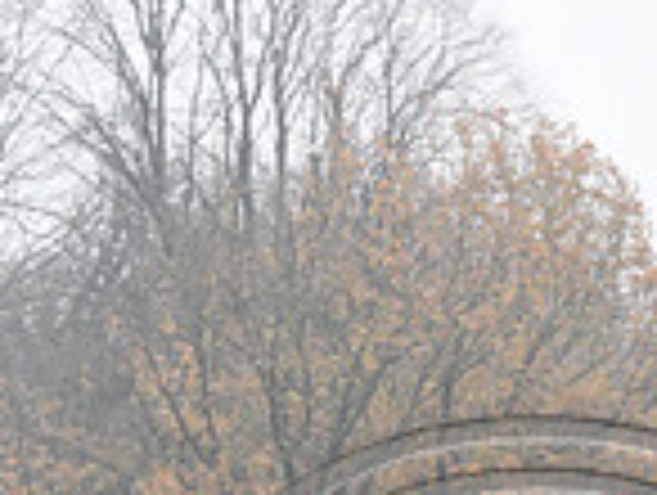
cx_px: 486
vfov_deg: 2.8
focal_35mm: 534
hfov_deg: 3.7
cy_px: 819
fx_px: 10152
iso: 2000
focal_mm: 140
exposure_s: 1/800
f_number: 4
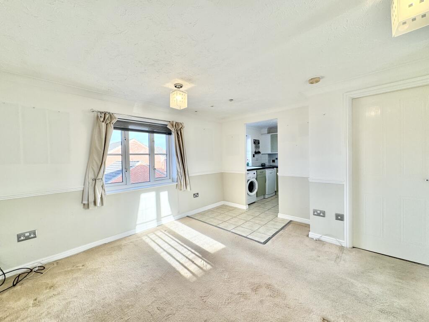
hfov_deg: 102.1
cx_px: 214
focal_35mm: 14
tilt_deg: -0.3
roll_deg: +1.6
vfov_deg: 85.7
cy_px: 161
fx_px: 174
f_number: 2.2
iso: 40
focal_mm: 2.22
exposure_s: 1/133
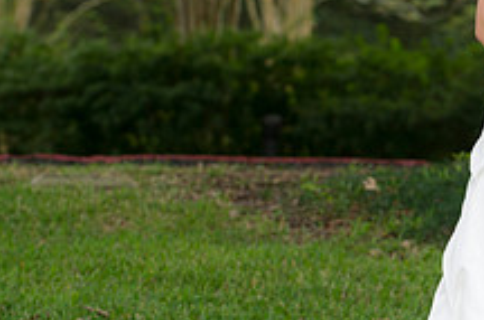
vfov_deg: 4.6
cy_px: 94
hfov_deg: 6.9
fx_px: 3971
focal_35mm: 296
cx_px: 556
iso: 400
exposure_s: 1/250
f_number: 3.5
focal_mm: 110
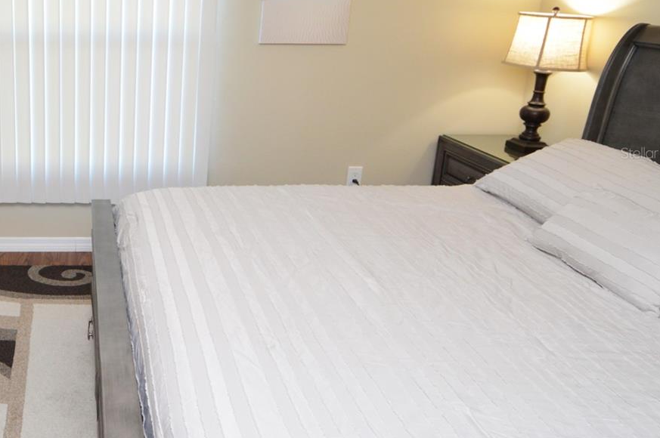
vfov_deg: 39.5
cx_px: 83
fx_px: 604
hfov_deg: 51.5
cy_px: 153
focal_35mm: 33
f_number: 4
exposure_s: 1/60
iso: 500
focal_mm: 12
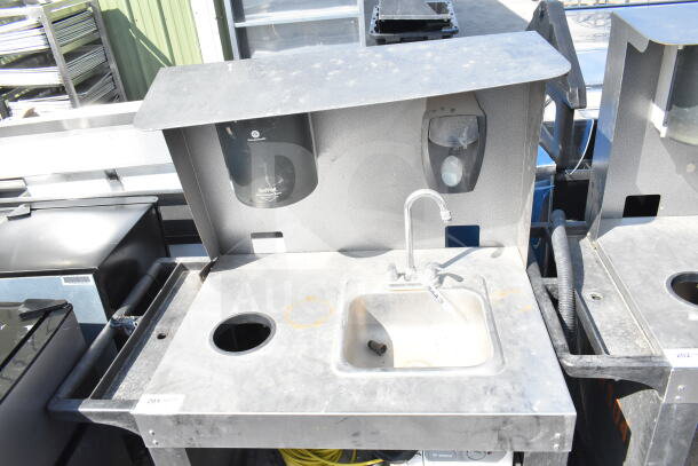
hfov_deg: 67.4
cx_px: 349
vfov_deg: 48.0
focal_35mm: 27
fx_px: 524
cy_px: 233
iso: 1600
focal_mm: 18
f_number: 13
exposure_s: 1/640
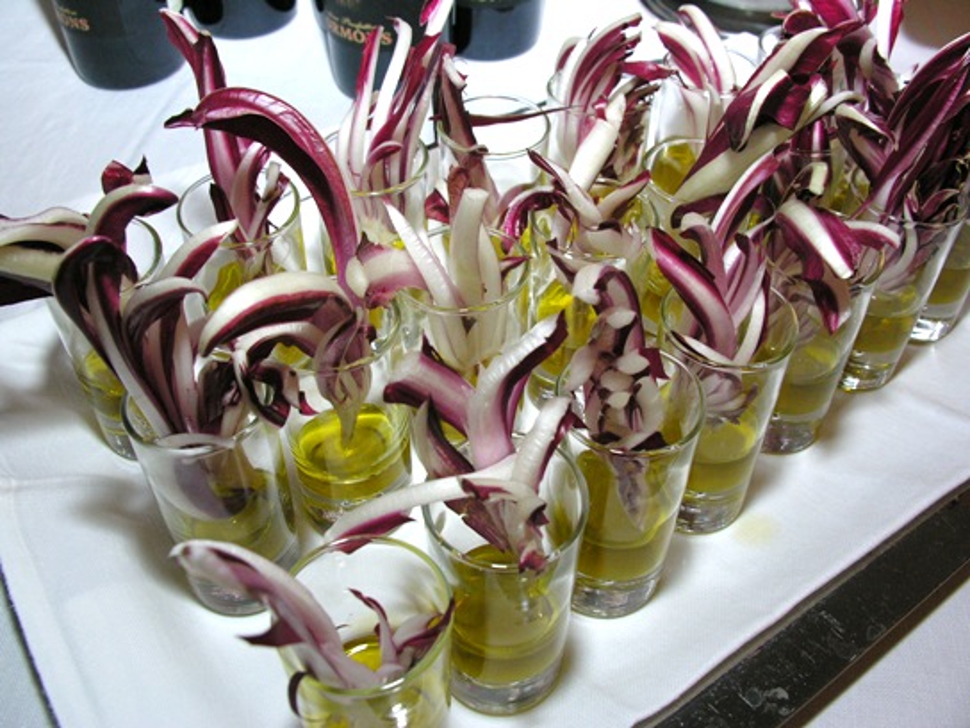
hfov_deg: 52.6
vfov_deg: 40.7
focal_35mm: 35
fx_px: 981
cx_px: 485
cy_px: 364
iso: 200
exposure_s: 1/60.1
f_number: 4
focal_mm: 8.9
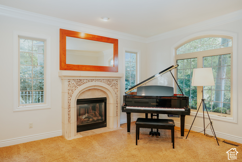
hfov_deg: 73.7
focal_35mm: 24
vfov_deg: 53.1
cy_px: 81
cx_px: 121
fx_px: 161
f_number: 4.5
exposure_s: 1/30
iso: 400
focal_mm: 24
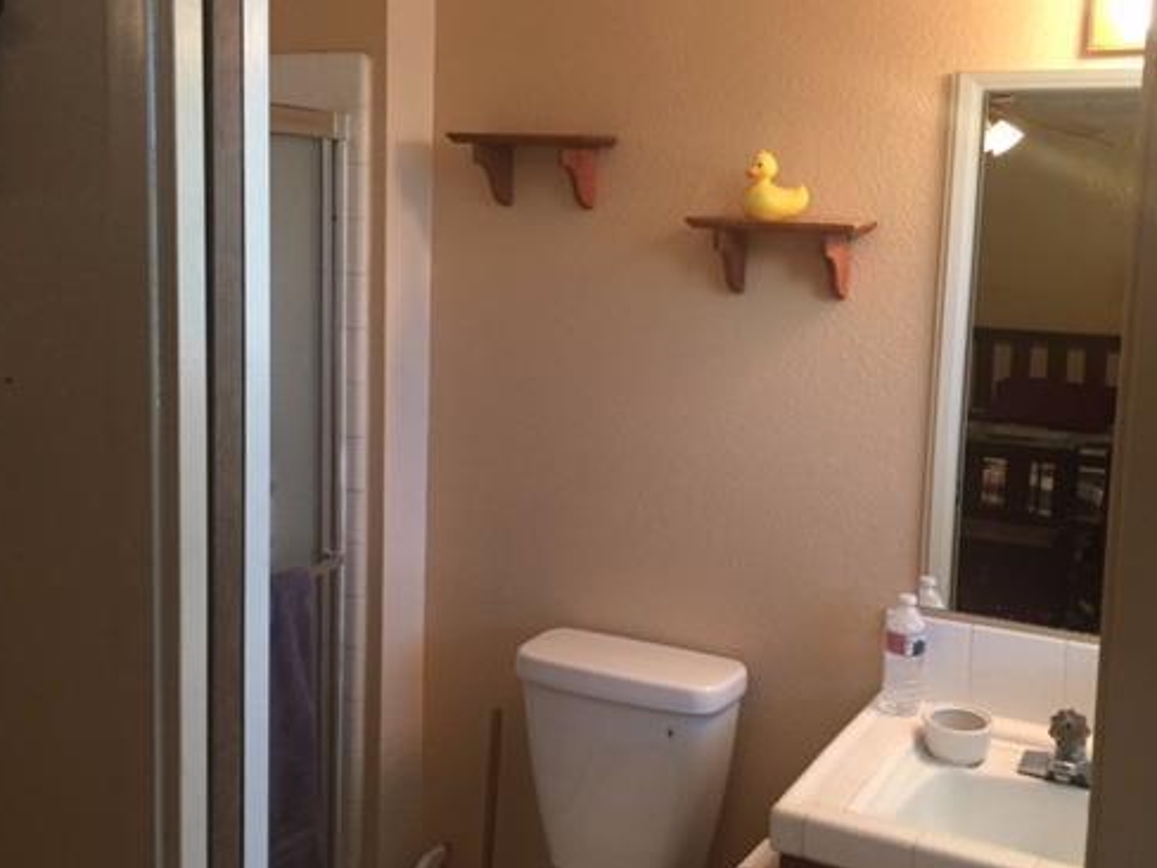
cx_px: 631
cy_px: 377
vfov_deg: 37.7
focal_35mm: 38
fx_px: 1270
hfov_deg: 48.9
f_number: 2.2
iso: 125
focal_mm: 4.15
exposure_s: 1/30
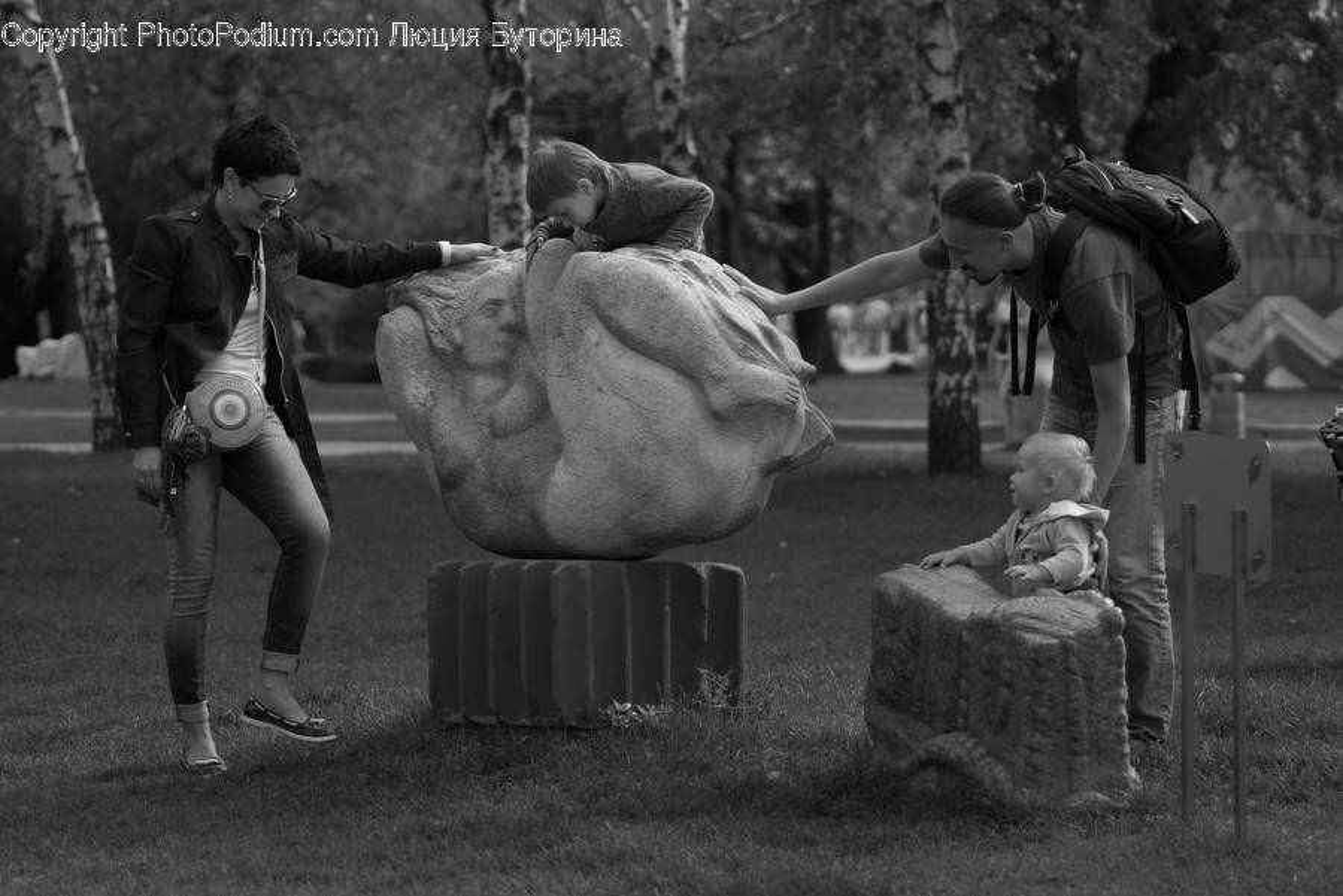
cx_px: 672
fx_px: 5038
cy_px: 448
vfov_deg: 10.2
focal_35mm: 135
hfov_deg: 15.2
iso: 400
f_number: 2.8
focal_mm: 90
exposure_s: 1/2500
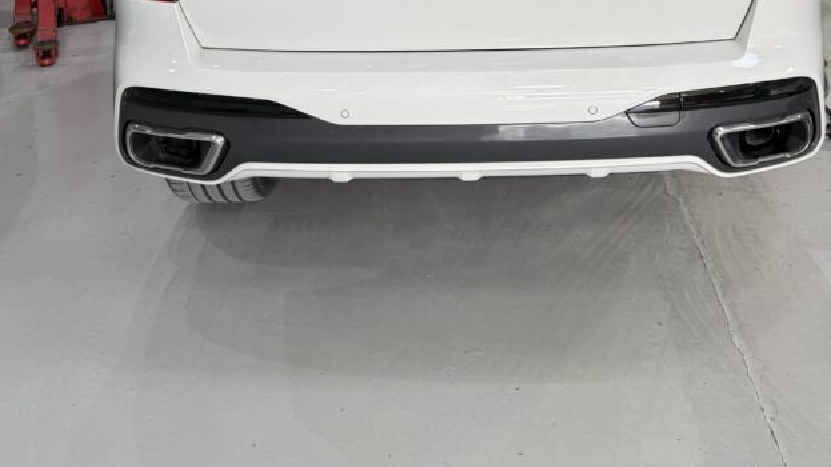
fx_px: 947
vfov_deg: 23.8
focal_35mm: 43
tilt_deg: -2.8
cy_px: -169
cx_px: 476
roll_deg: +0.8
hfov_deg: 47.2
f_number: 1.78
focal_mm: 6.76
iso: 80
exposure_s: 1/100
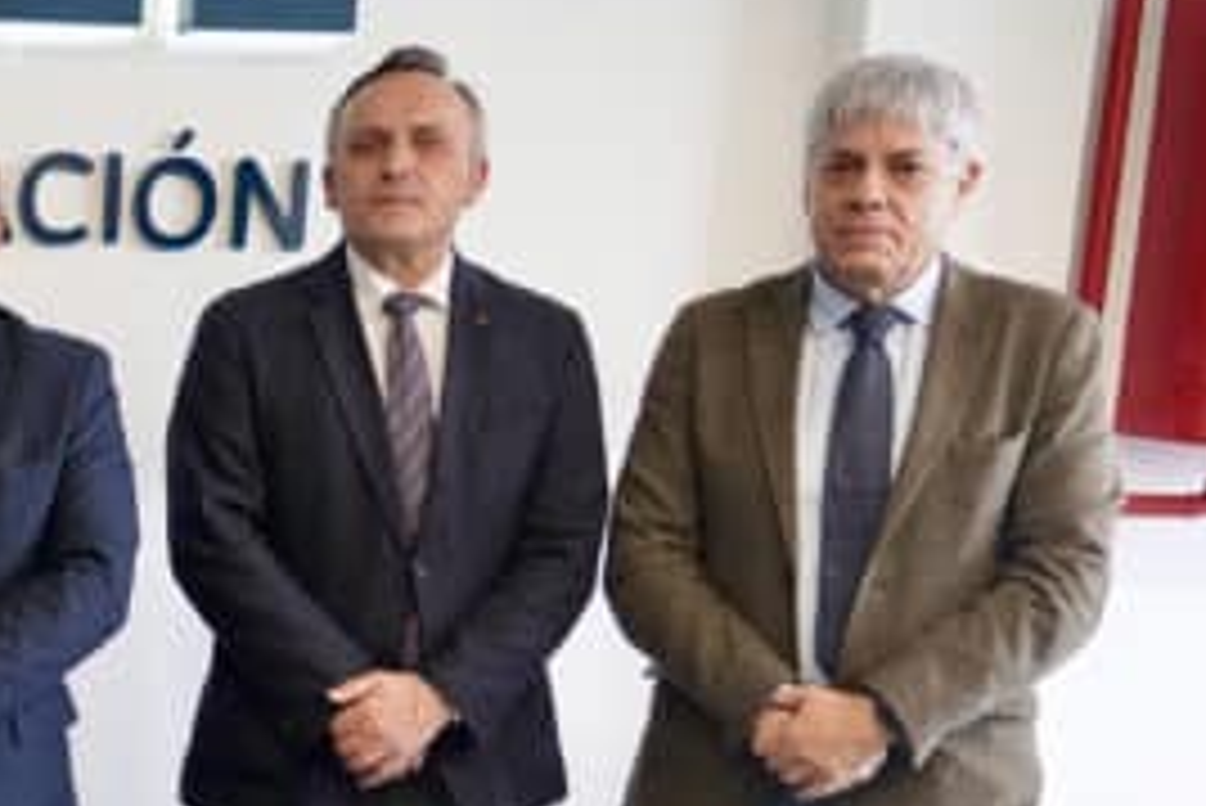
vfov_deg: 19.3
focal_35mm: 70
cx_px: -414
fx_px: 2346
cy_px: 657
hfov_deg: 24.6
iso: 4000
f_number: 4
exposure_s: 1/160
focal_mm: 25
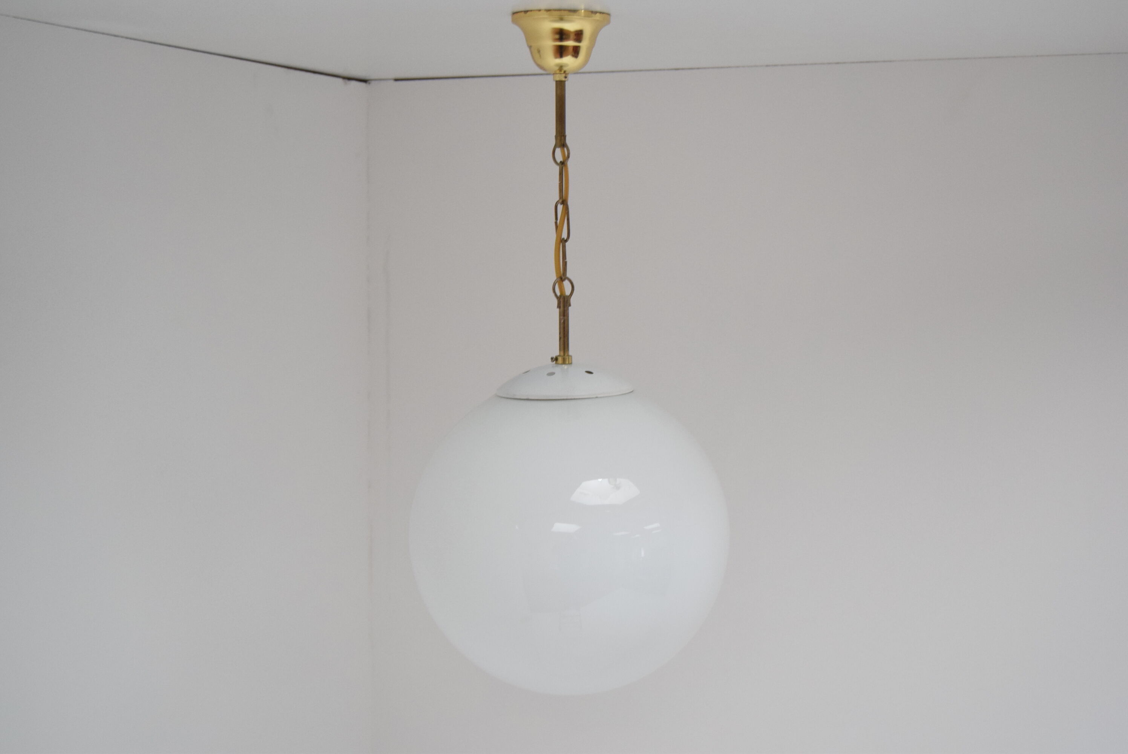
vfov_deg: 25.8
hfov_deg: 37.8
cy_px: 377
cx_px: 564
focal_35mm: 52
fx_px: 1646
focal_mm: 35
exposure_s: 1/40
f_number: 4.5
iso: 1600
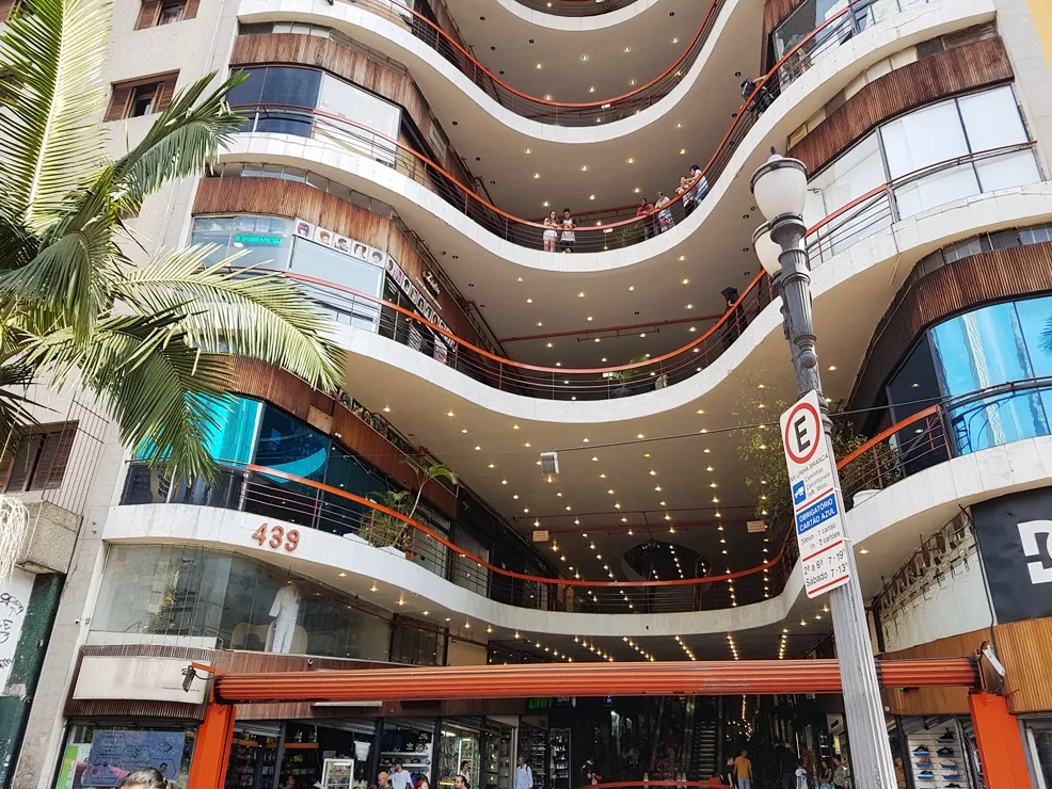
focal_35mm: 27
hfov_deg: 65.3
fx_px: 821
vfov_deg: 51.4
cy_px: 408
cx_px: 533
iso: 40
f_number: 1.7
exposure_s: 1/405
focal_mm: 4.2
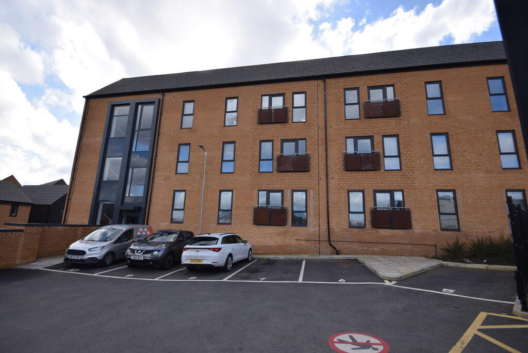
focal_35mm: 15
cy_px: 176
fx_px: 220
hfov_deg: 100.4
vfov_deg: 77.4
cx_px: 264
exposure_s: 1/320
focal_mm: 10
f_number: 9
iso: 200
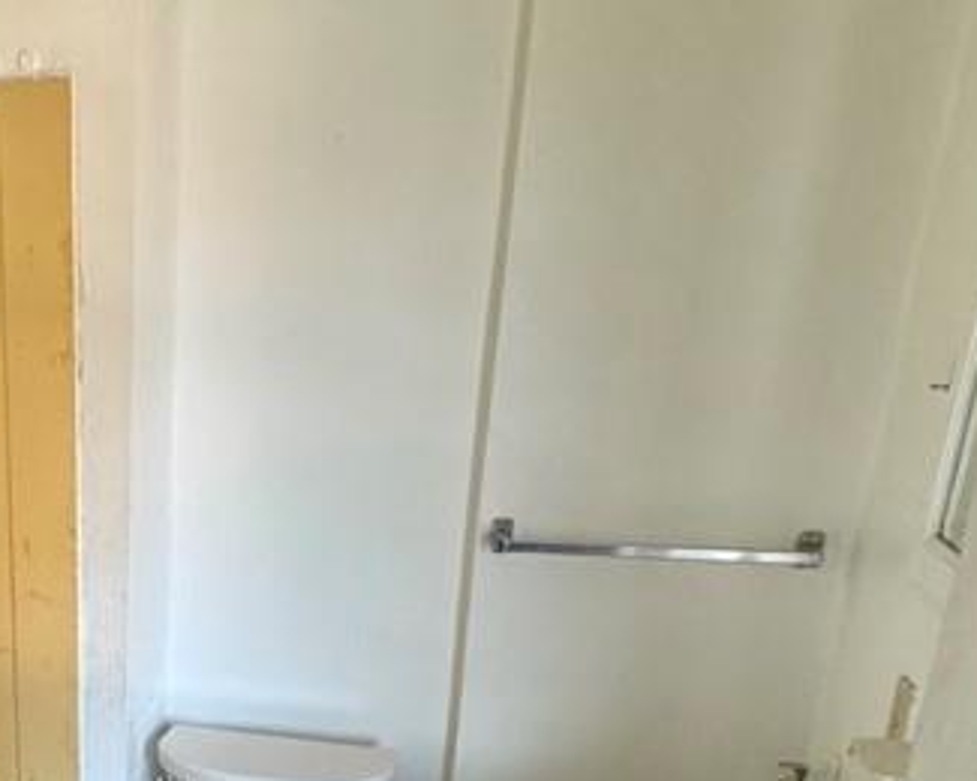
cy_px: 745
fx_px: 1243
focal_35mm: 43
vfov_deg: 32.6
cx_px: 57
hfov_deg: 39.1
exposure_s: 1/68
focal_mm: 2.22
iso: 320
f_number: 2.2
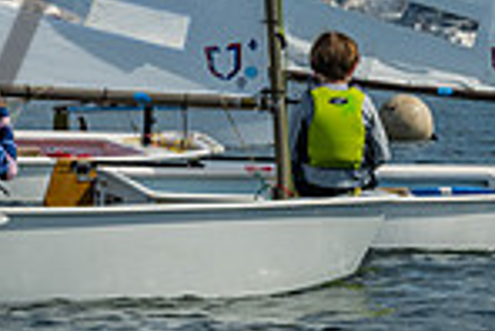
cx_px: -187
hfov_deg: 4.2
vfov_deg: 2.8
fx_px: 6730
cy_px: -43
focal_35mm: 489
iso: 250
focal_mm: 110
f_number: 10
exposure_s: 1/250
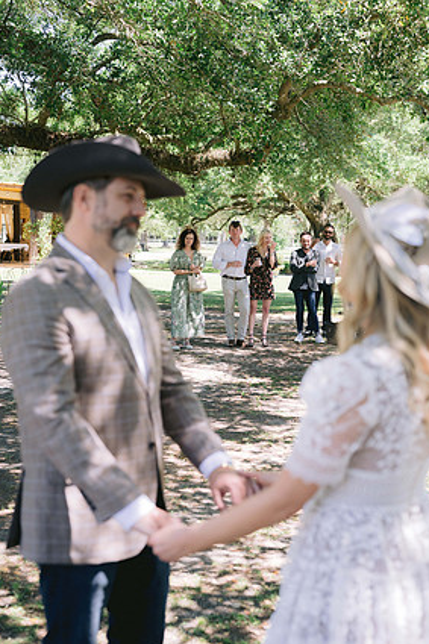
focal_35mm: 53
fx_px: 948
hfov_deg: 25.5
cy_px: 339
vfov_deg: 37.5
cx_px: 217
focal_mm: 50
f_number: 3.5
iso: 400
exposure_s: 1/640
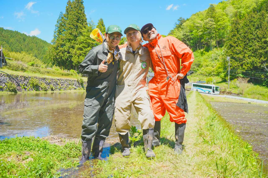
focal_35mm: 31
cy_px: 89
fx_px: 231
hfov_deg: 60.3
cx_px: 134
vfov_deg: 42.3
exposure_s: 1/250
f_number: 8
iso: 100
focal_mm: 31
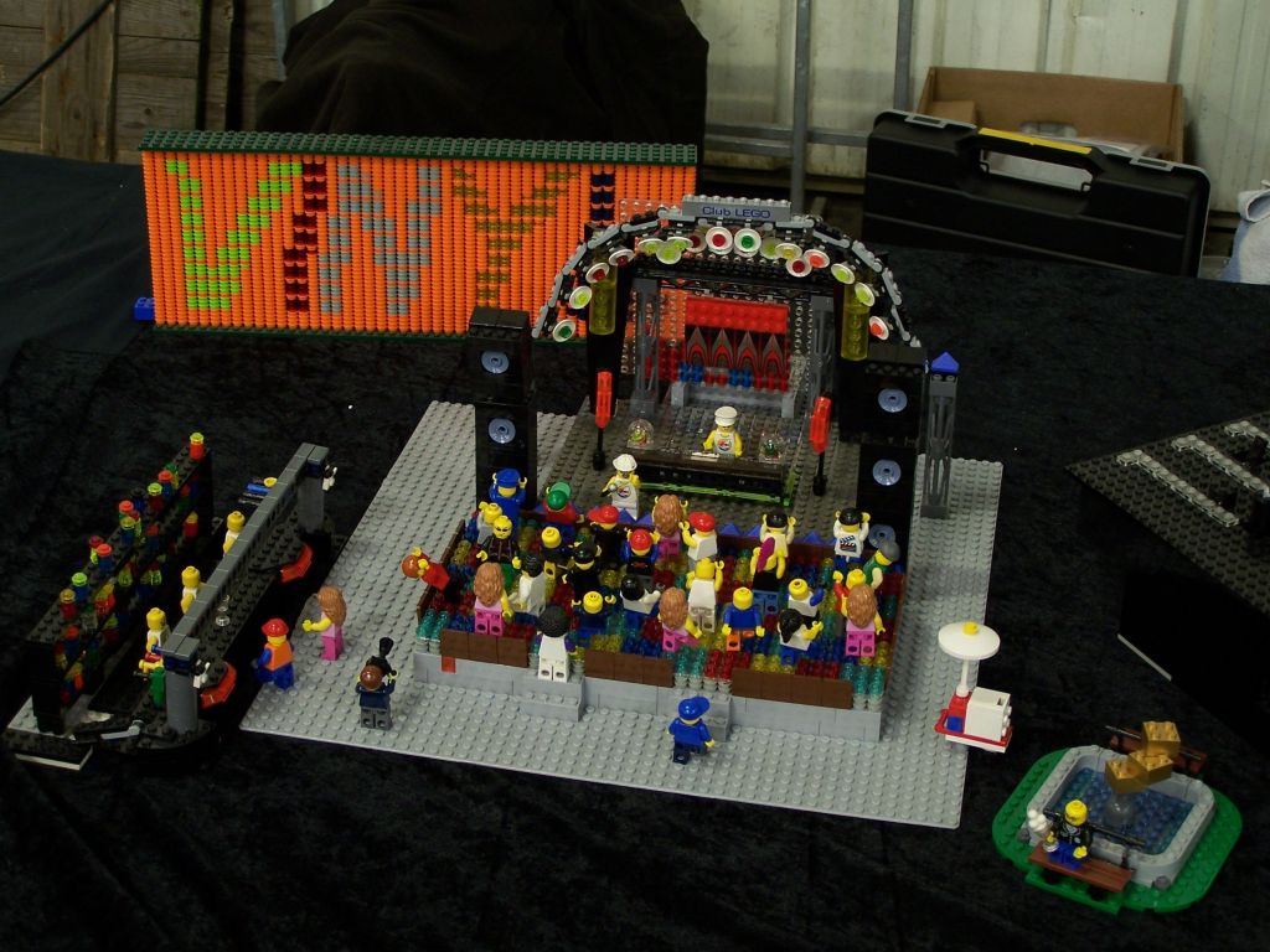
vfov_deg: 22.9
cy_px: 476
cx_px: 635
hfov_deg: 30.3
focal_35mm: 64
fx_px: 2348
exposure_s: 1/2
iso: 80
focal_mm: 10.7
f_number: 3.2
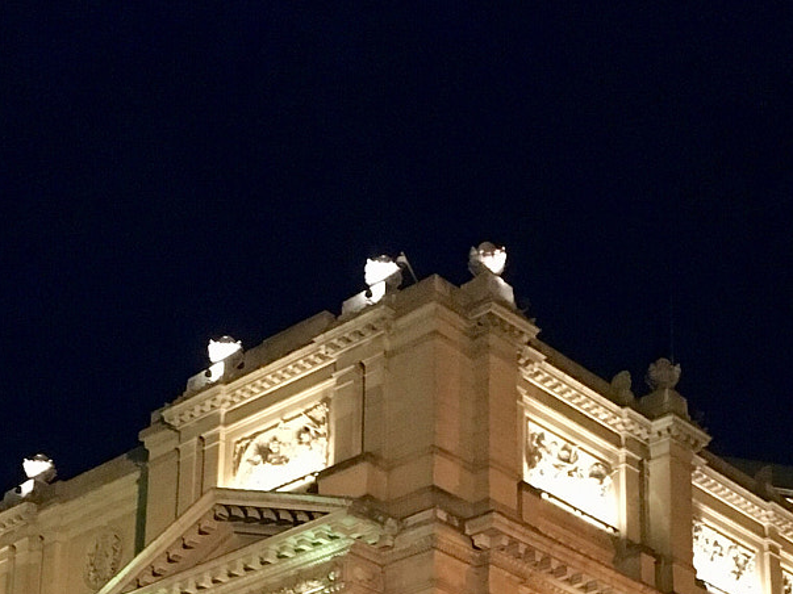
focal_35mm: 77
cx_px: 417
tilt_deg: +17.2
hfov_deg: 25.3
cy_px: 767
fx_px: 1764
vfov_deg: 17.9
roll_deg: -0.4
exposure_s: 1/17
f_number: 2.2
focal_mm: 4.15
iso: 320
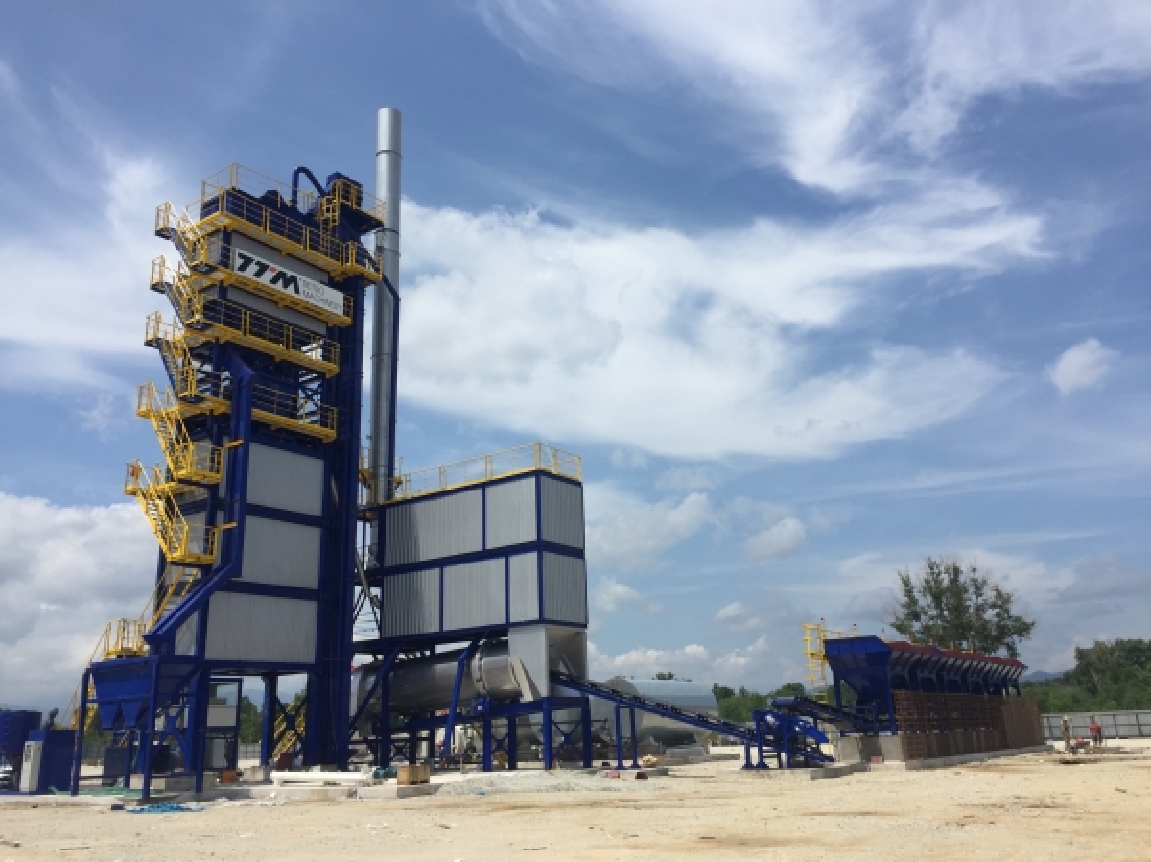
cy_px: 431
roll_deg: +0.7
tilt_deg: +17.7
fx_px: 963
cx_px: 576
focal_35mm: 29
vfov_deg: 48.2
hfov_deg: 61.7
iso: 32
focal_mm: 4.15
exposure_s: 1/3968
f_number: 2.2
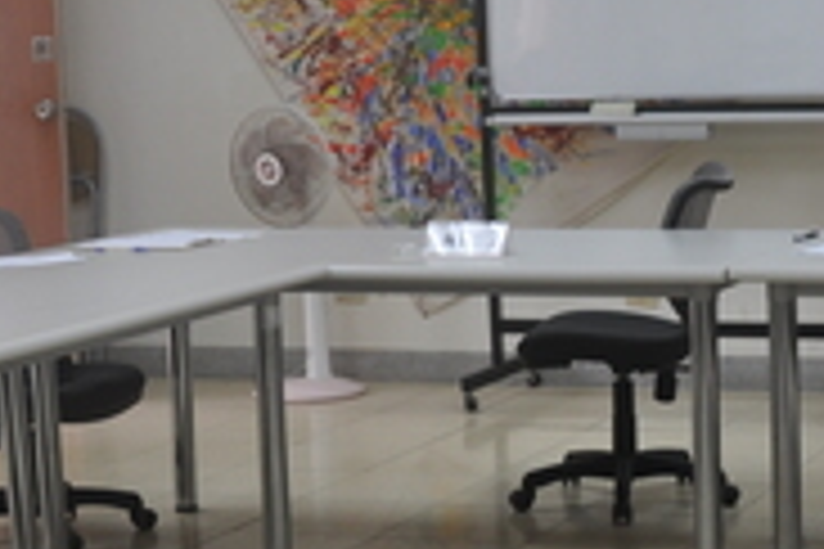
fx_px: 2357
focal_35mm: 103
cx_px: 761
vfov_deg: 13.3
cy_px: 398
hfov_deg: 19.4
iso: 200
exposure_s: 1/30
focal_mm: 18
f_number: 5.6
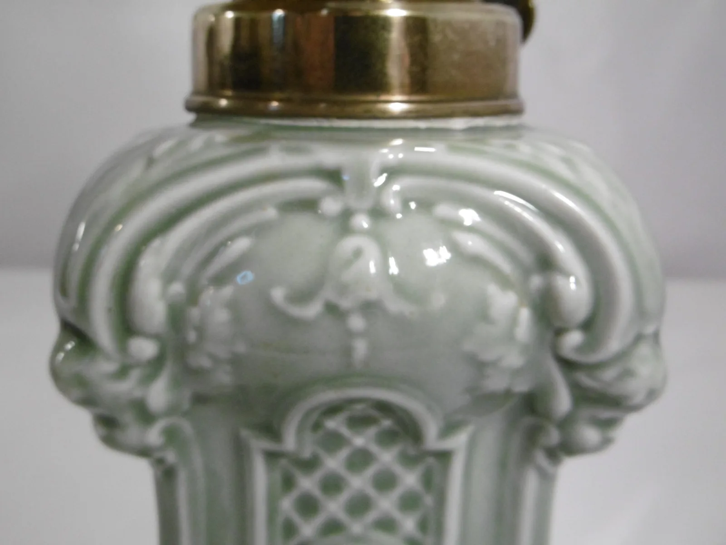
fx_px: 797
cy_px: 272
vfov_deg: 37.7
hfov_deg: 49.0
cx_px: 363
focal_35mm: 38
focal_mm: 6.8
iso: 400
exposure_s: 1/60
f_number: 3.7
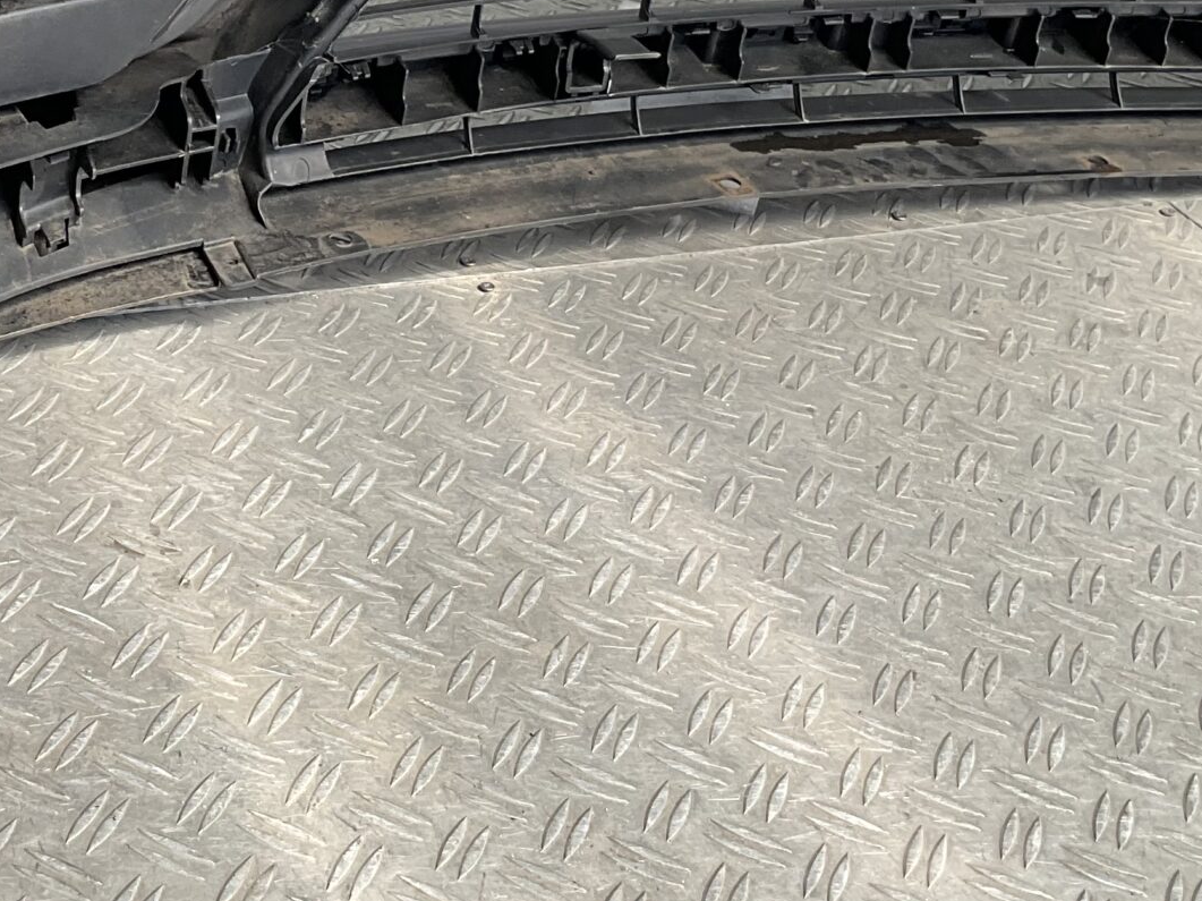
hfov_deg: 27.2
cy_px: 83
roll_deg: -8.5
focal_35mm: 70
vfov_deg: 20.6
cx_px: 231
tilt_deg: -26.2
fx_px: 2430
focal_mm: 3
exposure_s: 1/286
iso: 16
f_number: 1.8
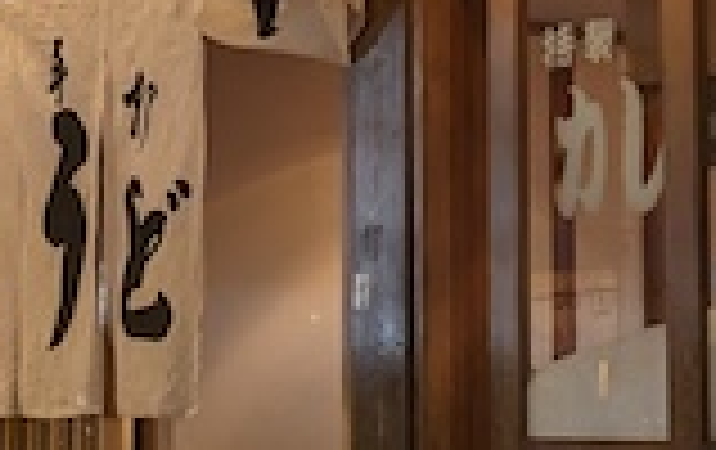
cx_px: 95
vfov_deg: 9.9
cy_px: 43
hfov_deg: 15.5
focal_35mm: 133
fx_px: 2600
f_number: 1.89
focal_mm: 5.43
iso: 37
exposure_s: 1/170
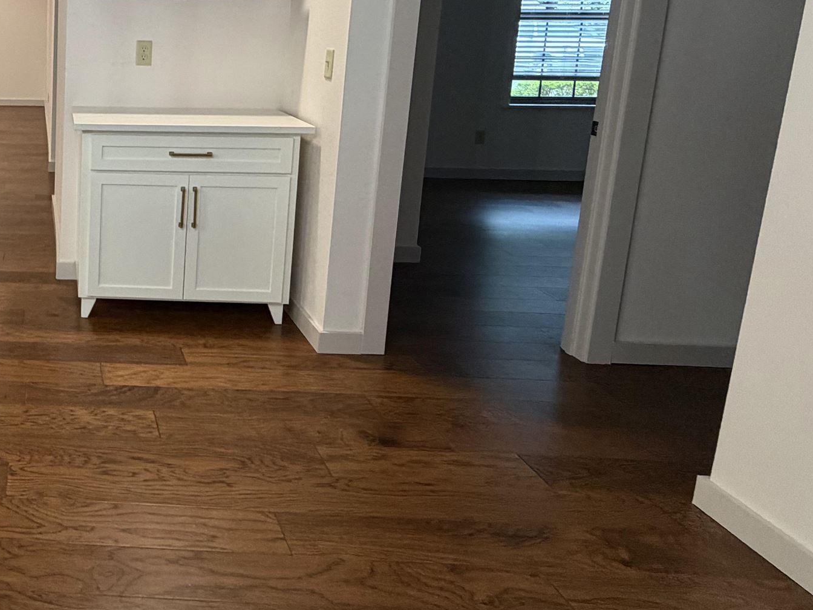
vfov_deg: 42.4
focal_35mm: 32
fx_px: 752
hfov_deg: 47.3
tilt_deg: -10.4
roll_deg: -0.2
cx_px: 1
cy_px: 131
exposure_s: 1/60
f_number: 2.2
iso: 320
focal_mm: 2.22
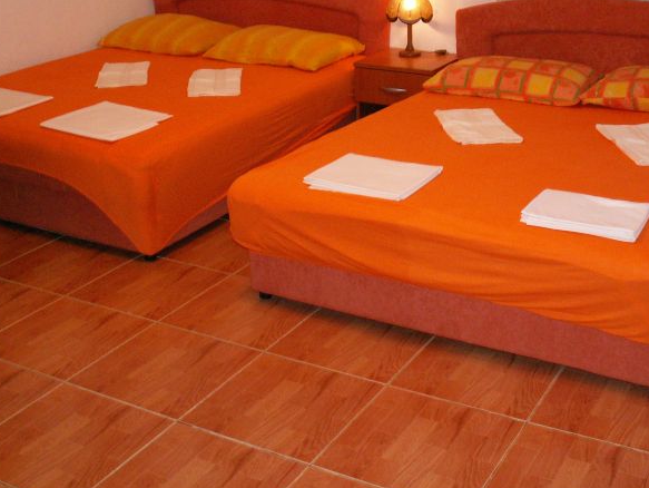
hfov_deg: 39.4
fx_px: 900
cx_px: 393
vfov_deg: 30.2
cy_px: 191
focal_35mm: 48
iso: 160
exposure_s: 1/40
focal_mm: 5.86
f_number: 2.8
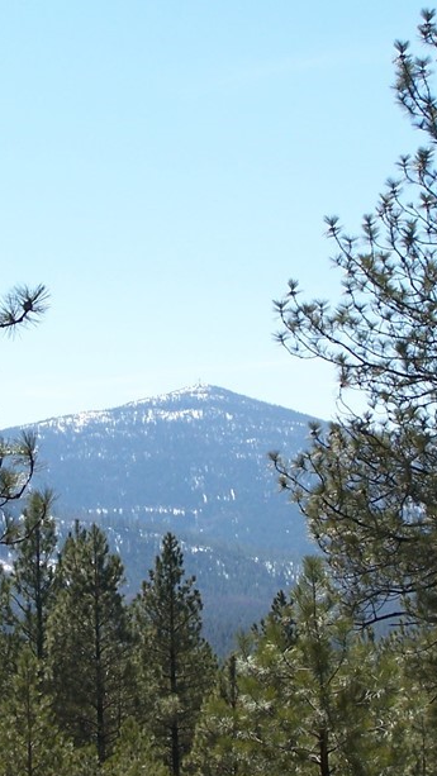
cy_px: 403
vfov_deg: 17.6
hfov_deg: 9.9
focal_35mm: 122
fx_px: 2512
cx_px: 137
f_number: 3.2
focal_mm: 11.1
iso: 80
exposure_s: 1/800
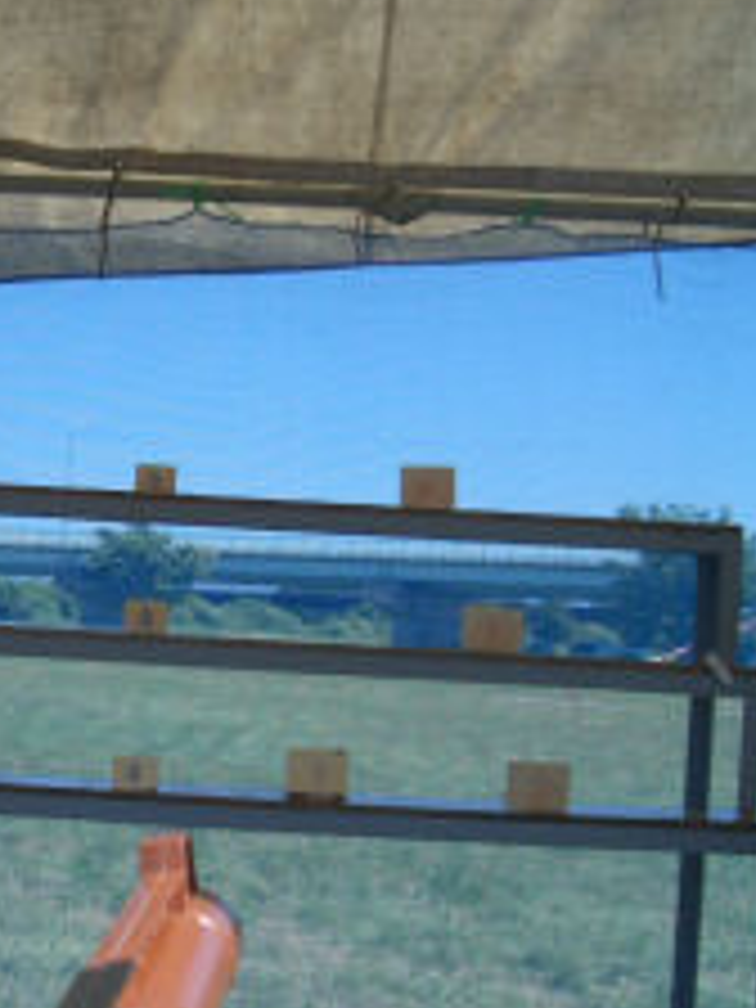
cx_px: 79
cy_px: 626
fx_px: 1922
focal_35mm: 66
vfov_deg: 29.3
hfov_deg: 21.8
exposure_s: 1/500
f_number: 4.3
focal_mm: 5.8
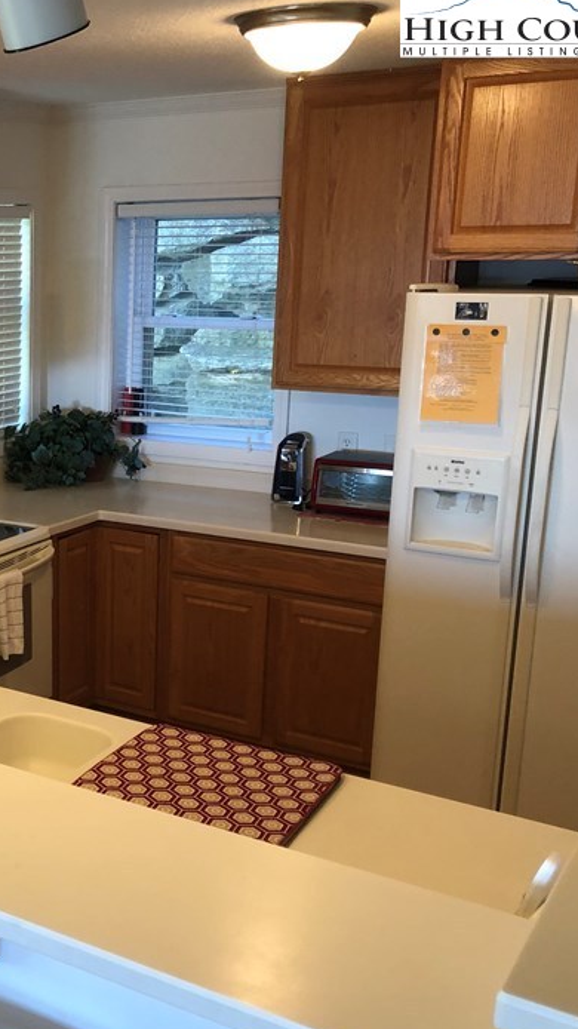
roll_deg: +1.7
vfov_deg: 45.4
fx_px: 1227
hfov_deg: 24.7
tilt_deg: -13.1
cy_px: 552
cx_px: -56
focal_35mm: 45
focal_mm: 3.99
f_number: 1.8
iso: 32
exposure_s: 1/30
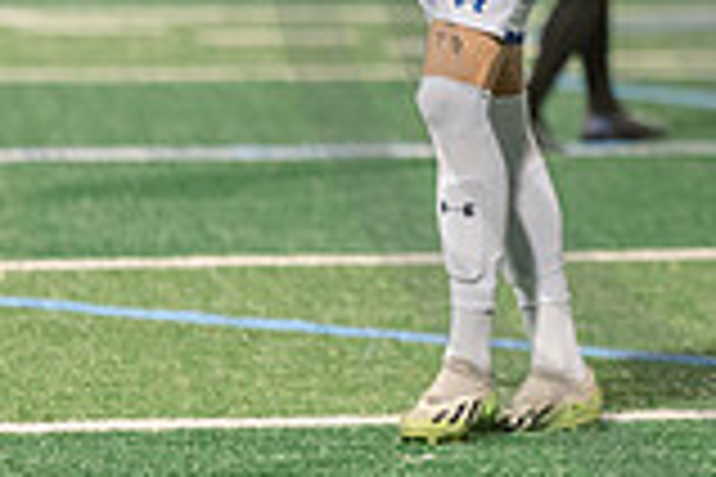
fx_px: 14478
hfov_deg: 2.8
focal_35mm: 728
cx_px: 1054
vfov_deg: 1.9
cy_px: -178
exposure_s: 1/640
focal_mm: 200
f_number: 2.8
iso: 2500
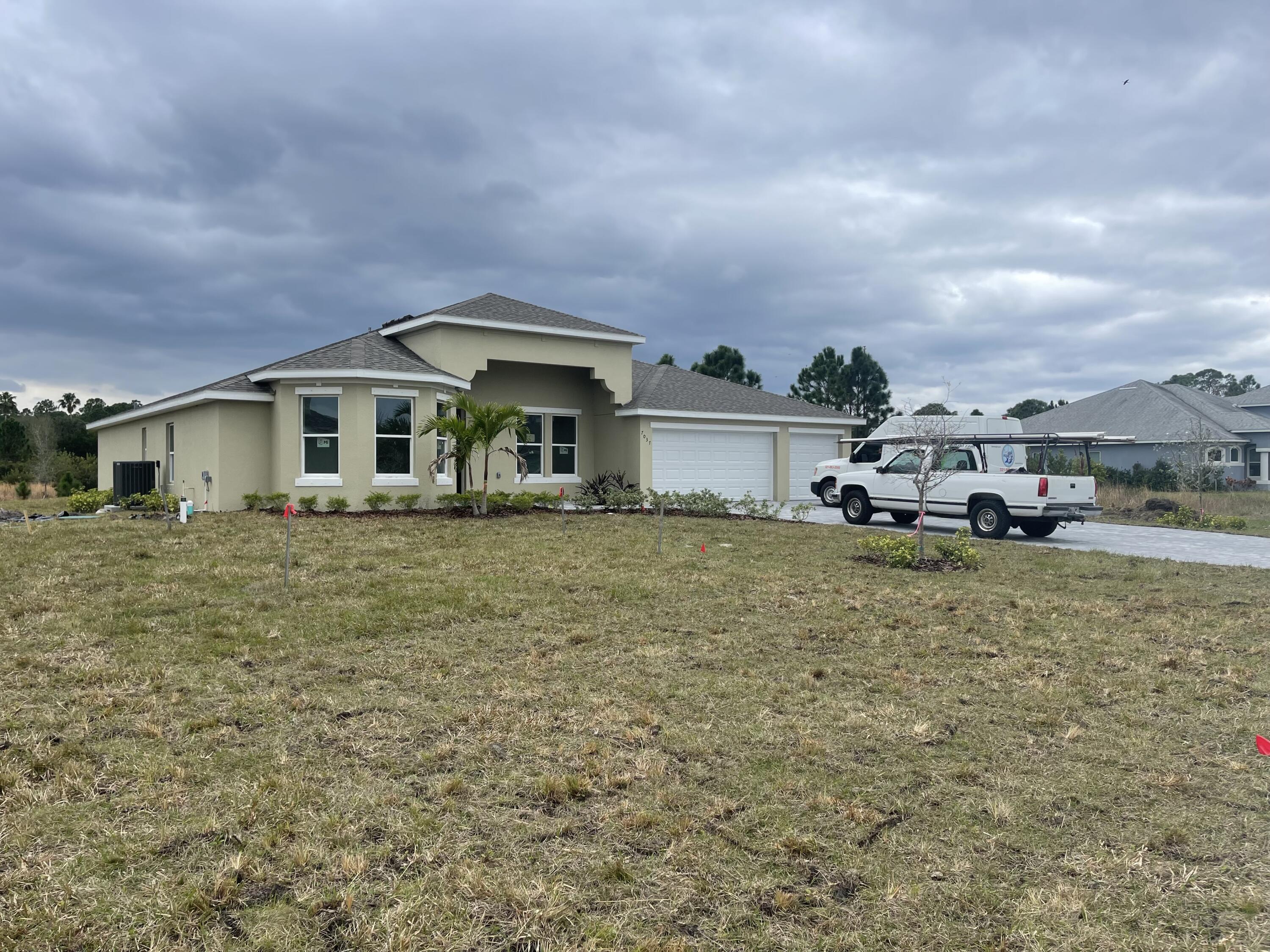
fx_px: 917
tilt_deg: -1.3
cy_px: 476
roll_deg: -0.3
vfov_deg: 54.9
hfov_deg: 69.4
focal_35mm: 25
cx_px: 635
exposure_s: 1/1403
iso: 32
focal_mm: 5.1
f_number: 1.6
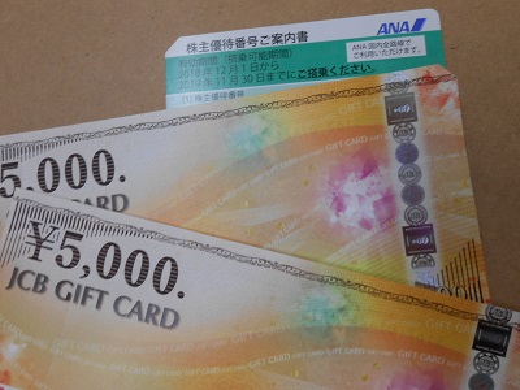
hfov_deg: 60.0
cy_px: 195
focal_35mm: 30
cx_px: 260
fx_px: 451
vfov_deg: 46.8
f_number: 3.8
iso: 80
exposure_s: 1/30
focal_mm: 5.3
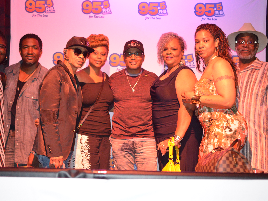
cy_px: 101
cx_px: 123
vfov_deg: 25.4
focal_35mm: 58
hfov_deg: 33.5
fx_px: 446
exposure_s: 1/60
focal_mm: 35
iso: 3200
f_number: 2.8
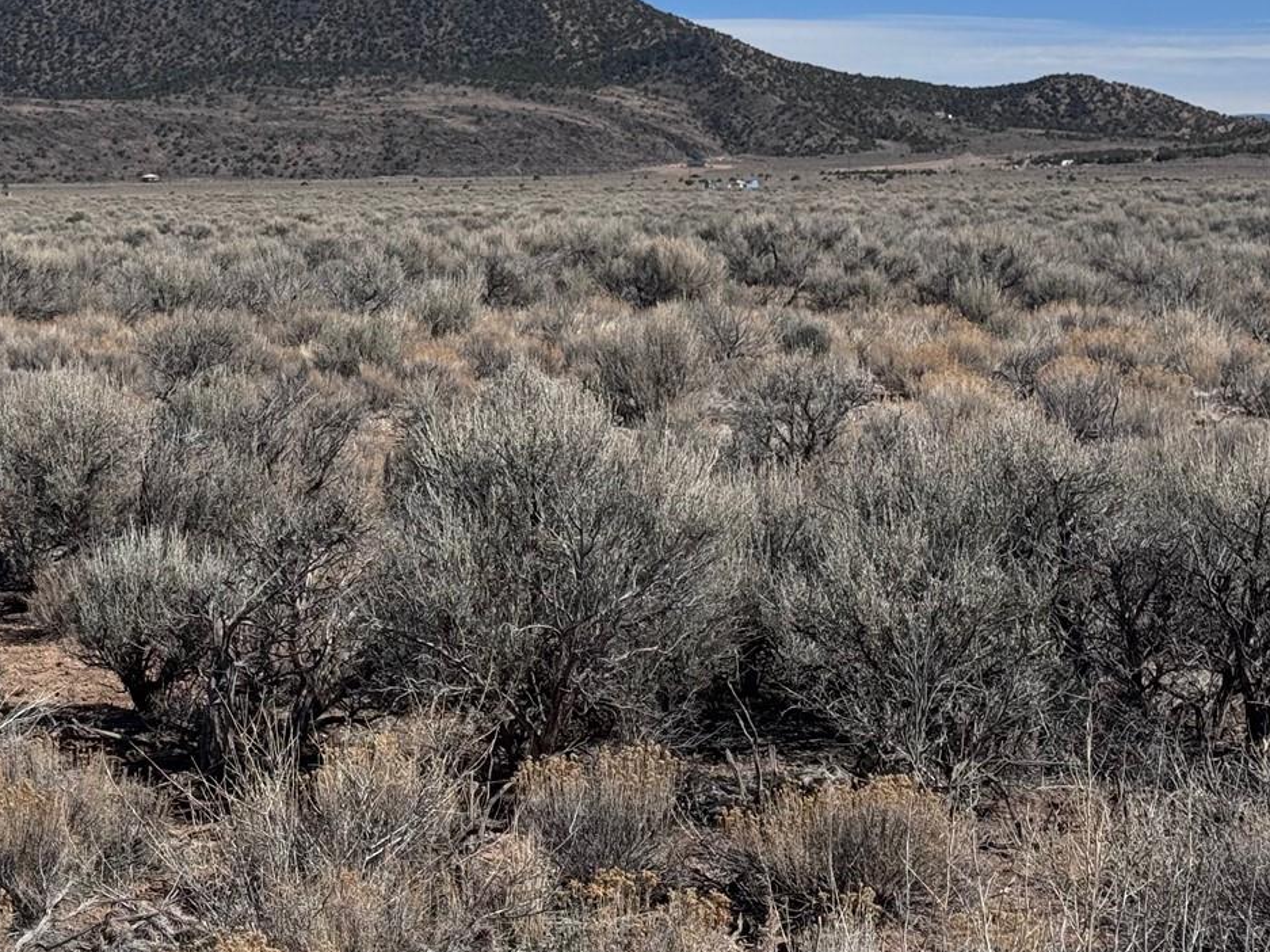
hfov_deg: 23.6
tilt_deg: -2.8
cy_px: 311
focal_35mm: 82
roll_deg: -0.3
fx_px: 3007
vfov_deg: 17.9
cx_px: 319
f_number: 1.78
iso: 64
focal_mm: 6.76
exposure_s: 1/7937
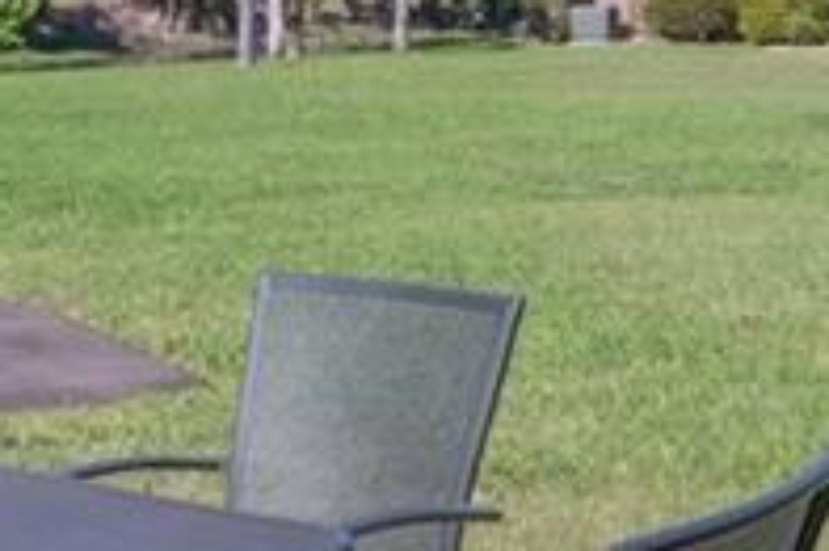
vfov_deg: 16.9
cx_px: 492
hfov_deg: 26.0
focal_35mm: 78
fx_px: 1795
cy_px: -67
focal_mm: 10
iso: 200
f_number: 11
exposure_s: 1/100
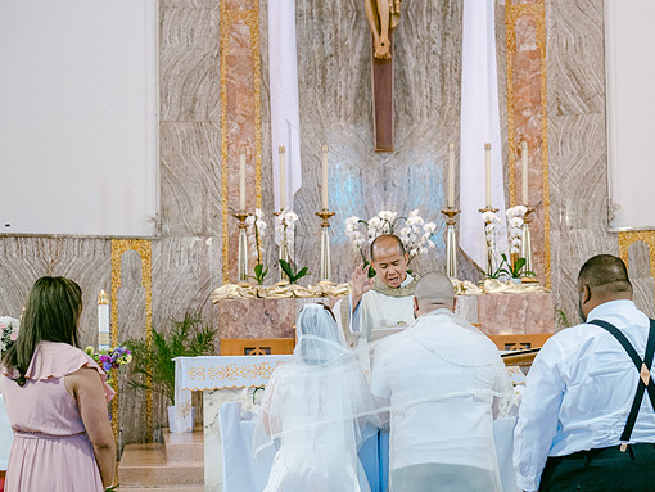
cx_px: 371
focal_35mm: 82
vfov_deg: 18.0
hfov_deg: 23.8
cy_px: 247
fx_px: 1552
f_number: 2.8
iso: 1600
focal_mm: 50
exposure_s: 1/160
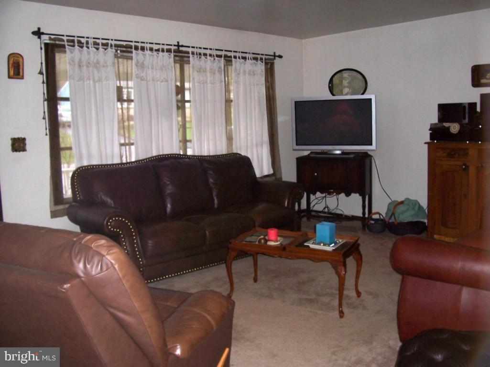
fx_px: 481
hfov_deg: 54.0
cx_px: 245
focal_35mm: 34
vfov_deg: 41.8
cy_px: 184
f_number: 2.7
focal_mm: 5.6
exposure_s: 1/60
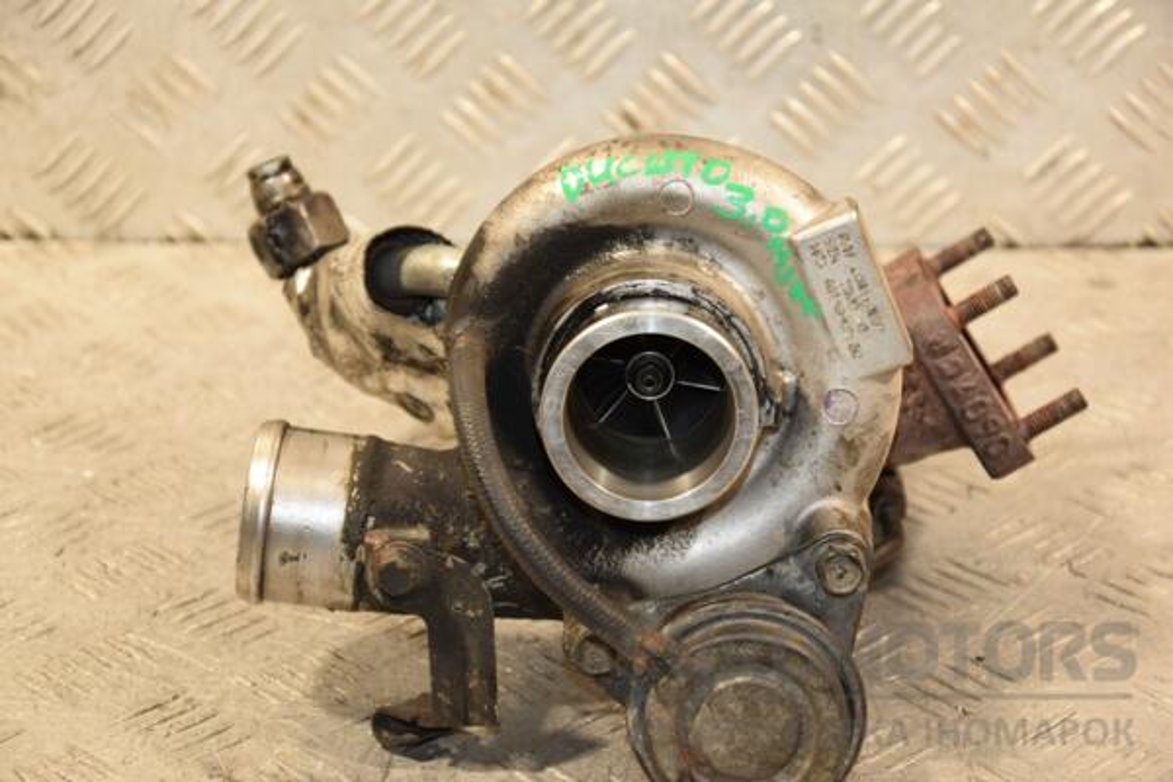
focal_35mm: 99
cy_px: 391
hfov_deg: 20.6
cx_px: 586
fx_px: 3225
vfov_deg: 13.8
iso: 800
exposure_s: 1/100
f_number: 5.3
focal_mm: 66
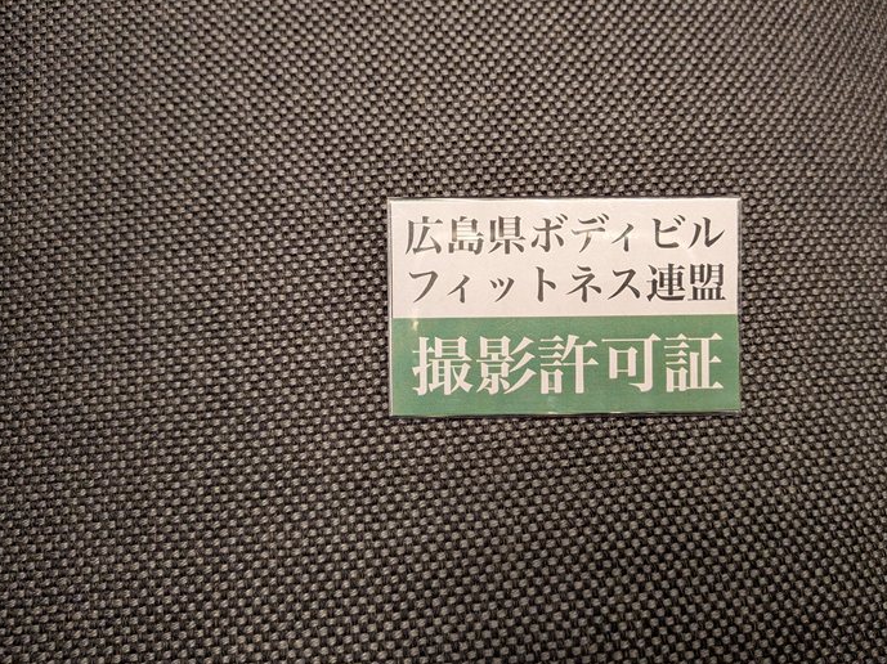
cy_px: 304
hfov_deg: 65.2
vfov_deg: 51.3
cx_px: 491
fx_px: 691
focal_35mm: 27
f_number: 1.7
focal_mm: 4.53
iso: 639
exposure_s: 1/120
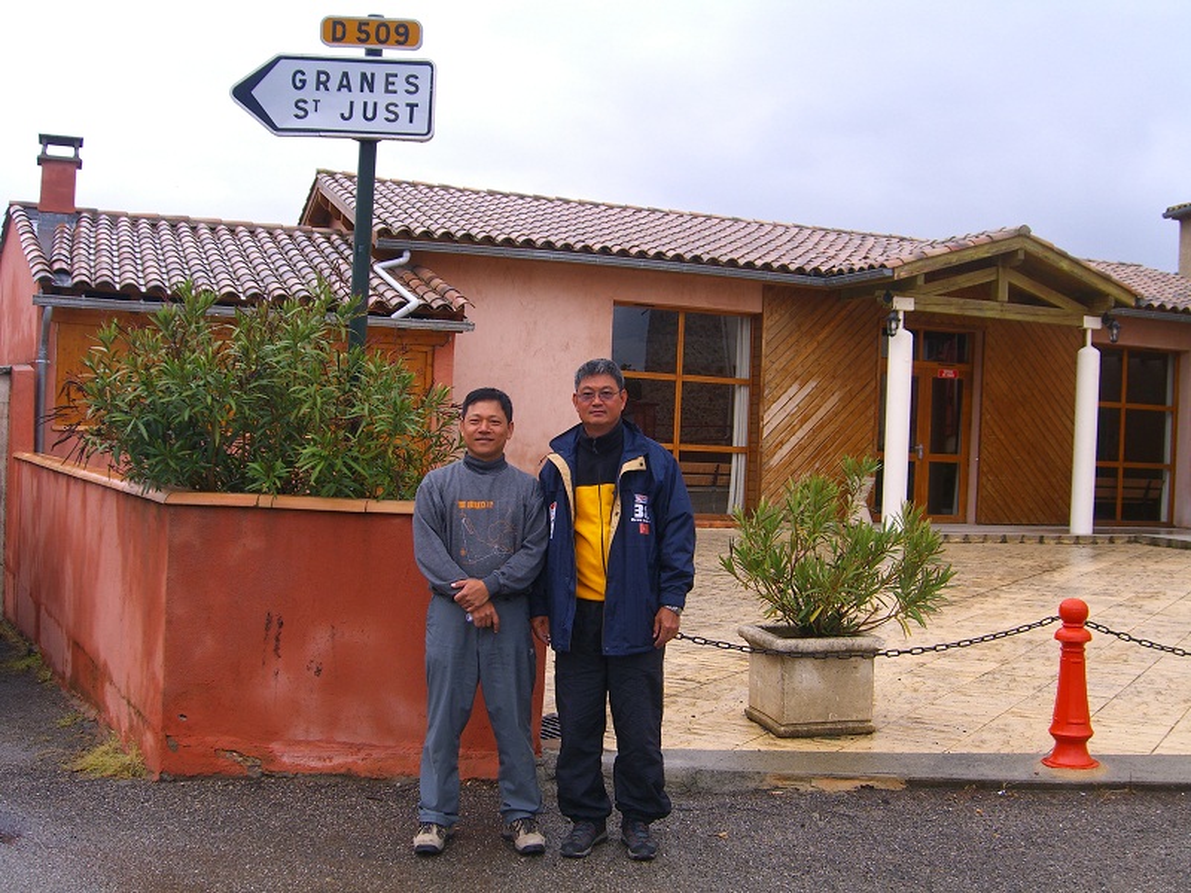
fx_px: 1307
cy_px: 446
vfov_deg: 37.7
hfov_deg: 49.0
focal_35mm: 38
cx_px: 596
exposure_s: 1/200
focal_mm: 7.9
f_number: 4
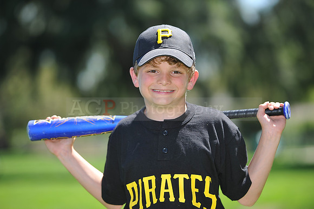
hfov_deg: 10.3
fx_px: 1743
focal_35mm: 200
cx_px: 157
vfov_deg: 6.9
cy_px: 104
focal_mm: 200
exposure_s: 1/500
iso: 200
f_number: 4.5
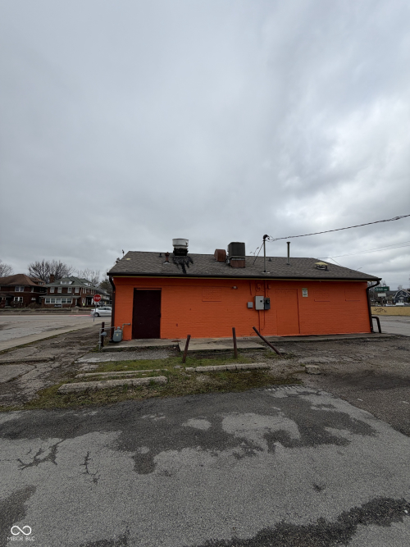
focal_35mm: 14
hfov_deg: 85.7
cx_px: 205
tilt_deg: +8.0
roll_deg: +0.3
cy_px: 274
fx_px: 221
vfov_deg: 102.1
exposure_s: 1/1125
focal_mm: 2.22
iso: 20
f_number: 2.2
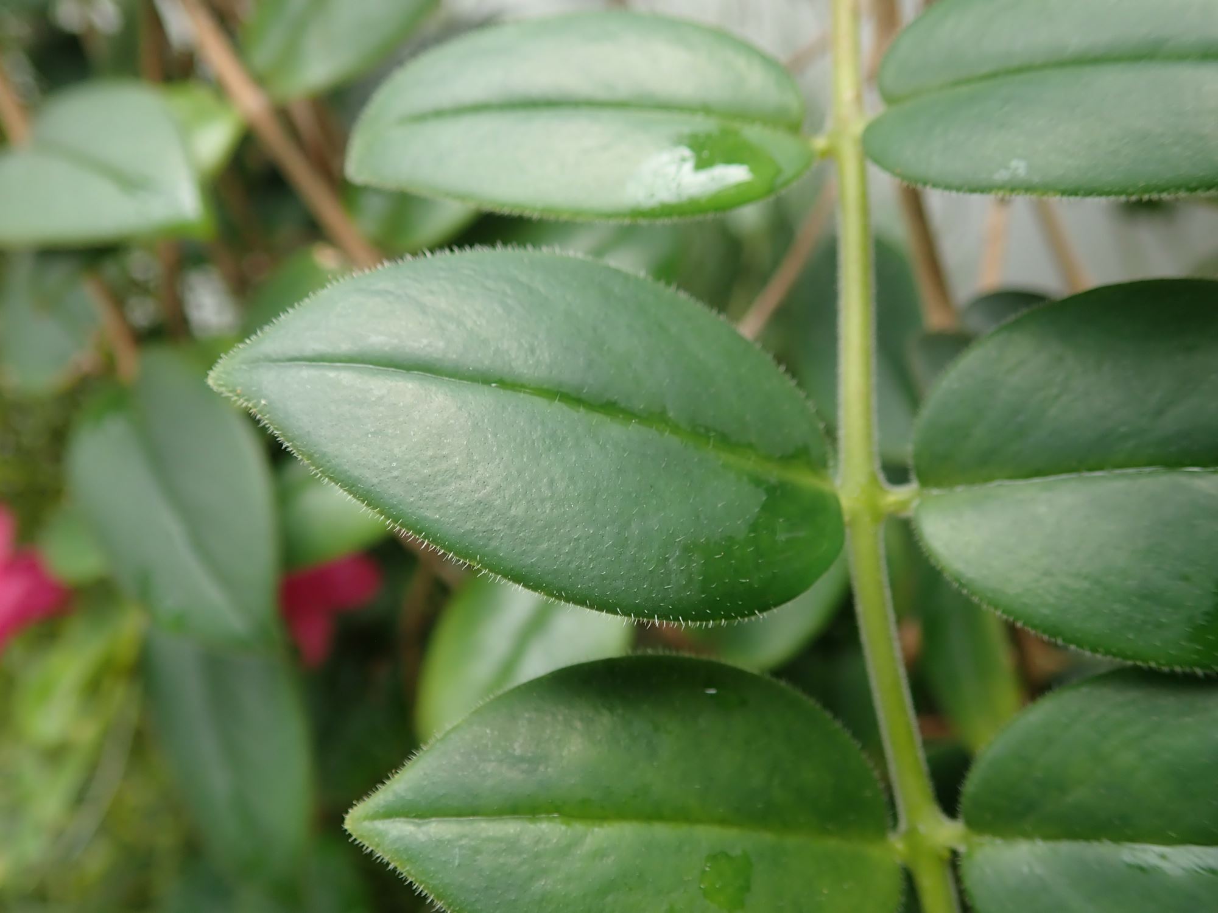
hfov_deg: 60.0
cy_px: 456
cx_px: 609
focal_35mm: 30
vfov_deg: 46.8
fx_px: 1056
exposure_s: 1/160
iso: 100
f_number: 2.3
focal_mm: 5.5
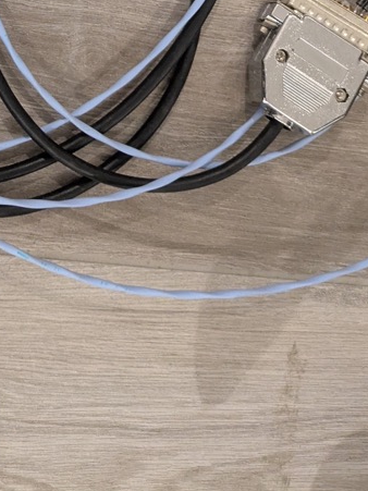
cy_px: -164
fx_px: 1007
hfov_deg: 19.6
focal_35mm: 71
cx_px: -64
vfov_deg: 23.8
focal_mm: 5.43
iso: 1151
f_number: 1.89
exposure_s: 1/25
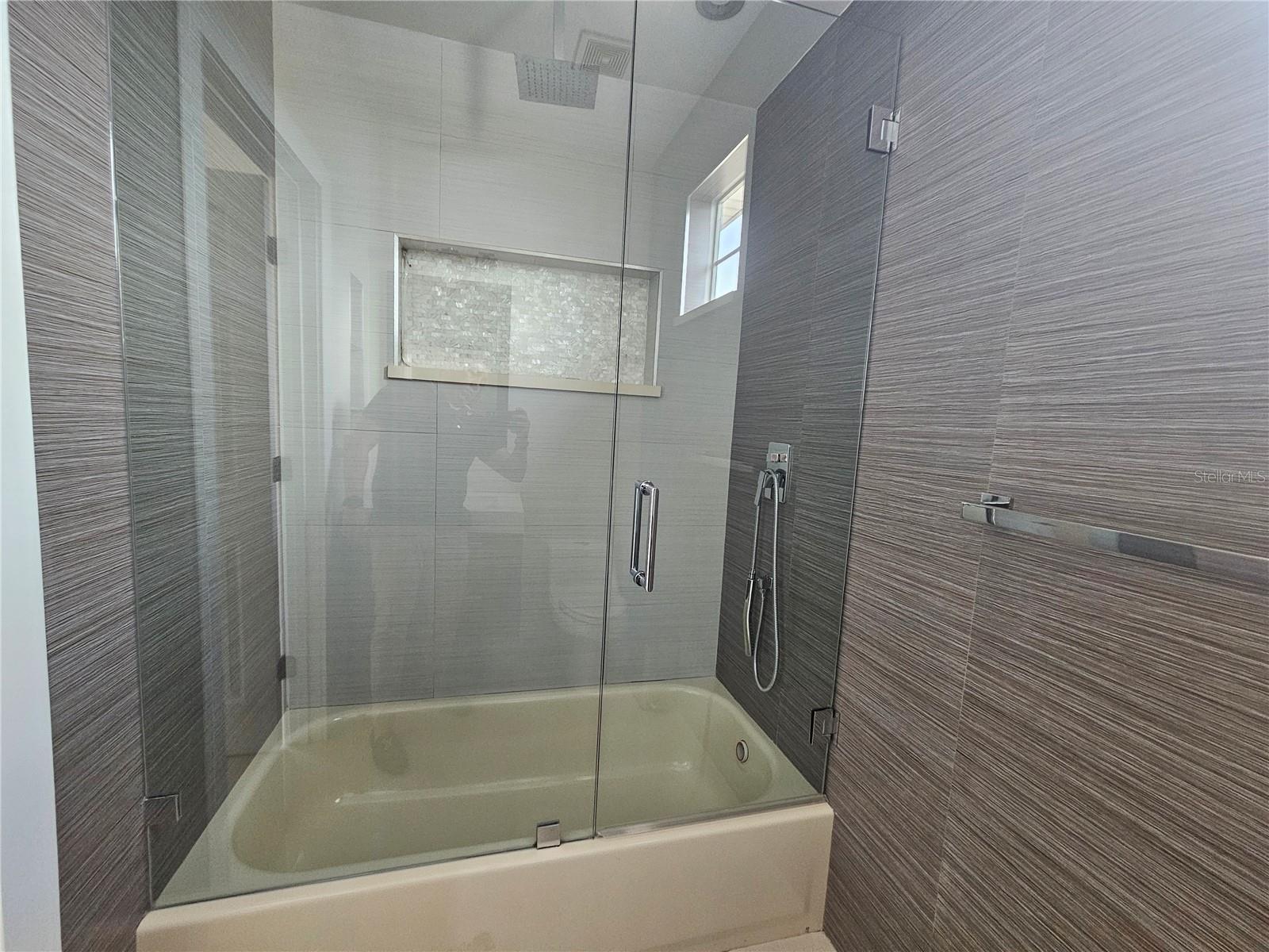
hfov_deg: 106.2
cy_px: 476
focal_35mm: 13
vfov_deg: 89.9
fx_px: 477
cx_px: 634
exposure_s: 1/77
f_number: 2.2
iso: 500
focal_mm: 2.2
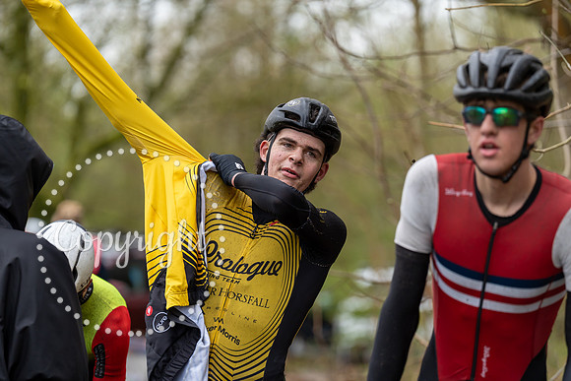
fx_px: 2856
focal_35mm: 180
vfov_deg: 7.6
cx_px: 286
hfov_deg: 11.4
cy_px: 190
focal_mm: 180
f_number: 3.5
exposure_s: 1/1000
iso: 800
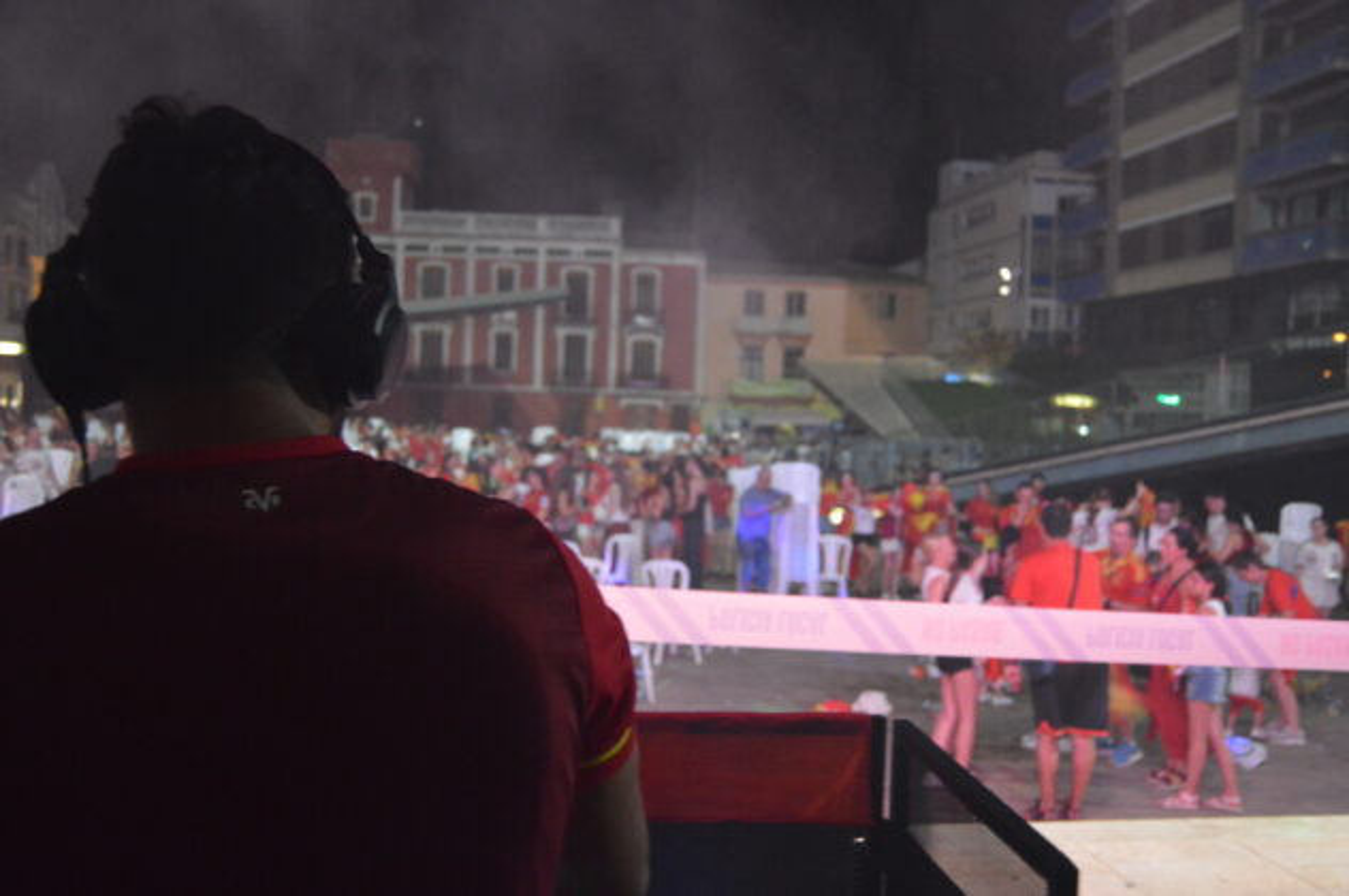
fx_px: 1348
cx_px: 674
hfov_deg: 53.2
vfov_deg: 36.8
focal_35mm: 36
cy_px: 448
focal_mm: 24
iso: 3200
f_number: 3.8
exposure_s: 1/25
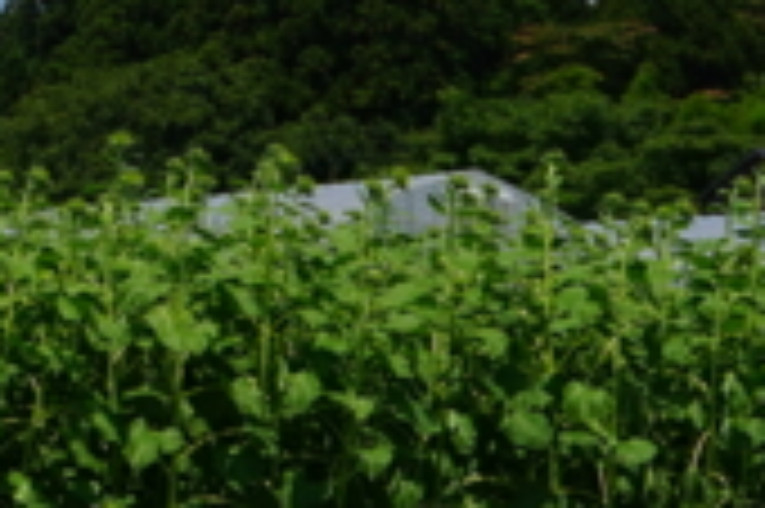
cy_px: -303
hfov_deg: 12.5
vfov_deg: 8.6
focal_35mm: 155
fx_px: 3291
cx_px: -436
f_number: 11
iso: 100
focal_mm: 22
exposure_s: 1/250
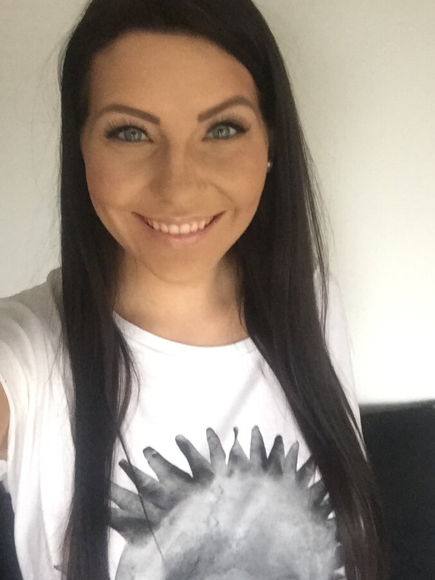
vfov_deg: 50.1
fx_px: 620
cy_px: 272
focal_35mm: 37
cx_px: 183
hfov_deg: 38.6
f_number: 2.2
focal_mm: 2.65
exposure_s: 1/20
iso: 250
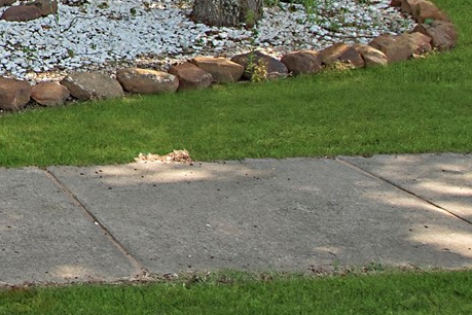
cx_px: -252
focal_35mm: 71
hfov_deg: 22.7
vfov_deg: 17.5
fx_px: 931
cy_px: -136
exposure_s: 1/250
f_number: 7.1
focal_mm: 10
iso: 100
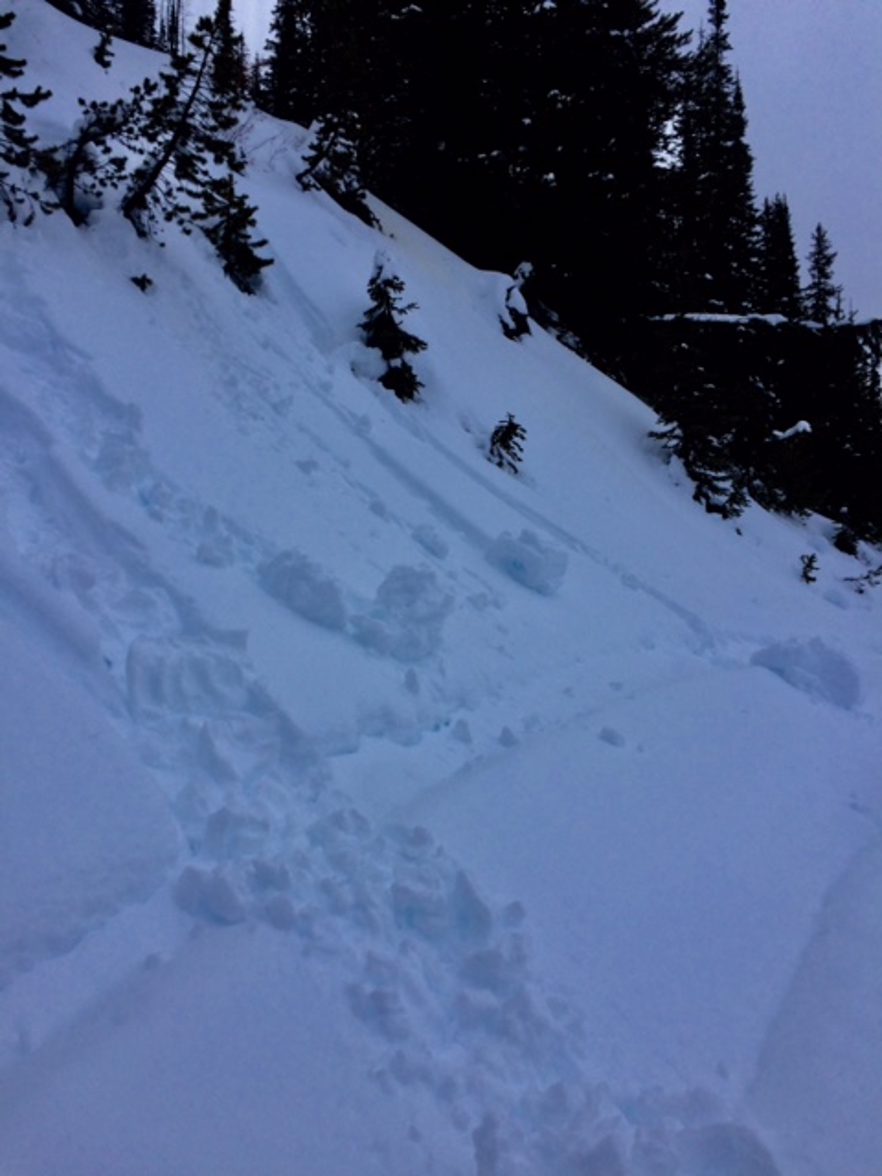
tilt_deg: +3.7
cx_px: 441
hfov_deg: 48.2
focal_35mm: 29
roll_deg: +0.0
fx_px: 985
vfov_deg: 61.7
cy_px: 588
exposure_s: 1/733
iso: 32
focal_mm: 4.15
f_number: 2.2
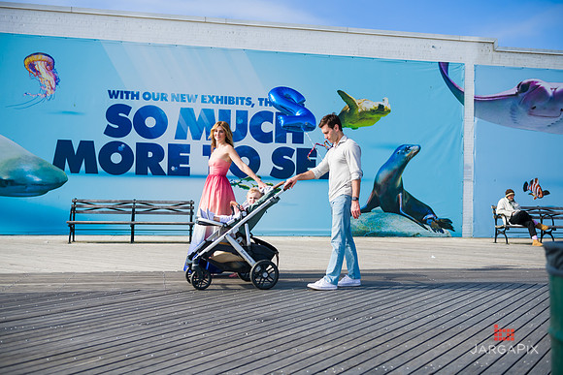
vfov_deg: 35.1
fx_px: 594
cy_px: 188
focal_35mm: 38
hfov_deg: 50.7
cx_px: 282
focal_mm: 38
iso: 200
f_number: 5
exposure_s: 1/2000
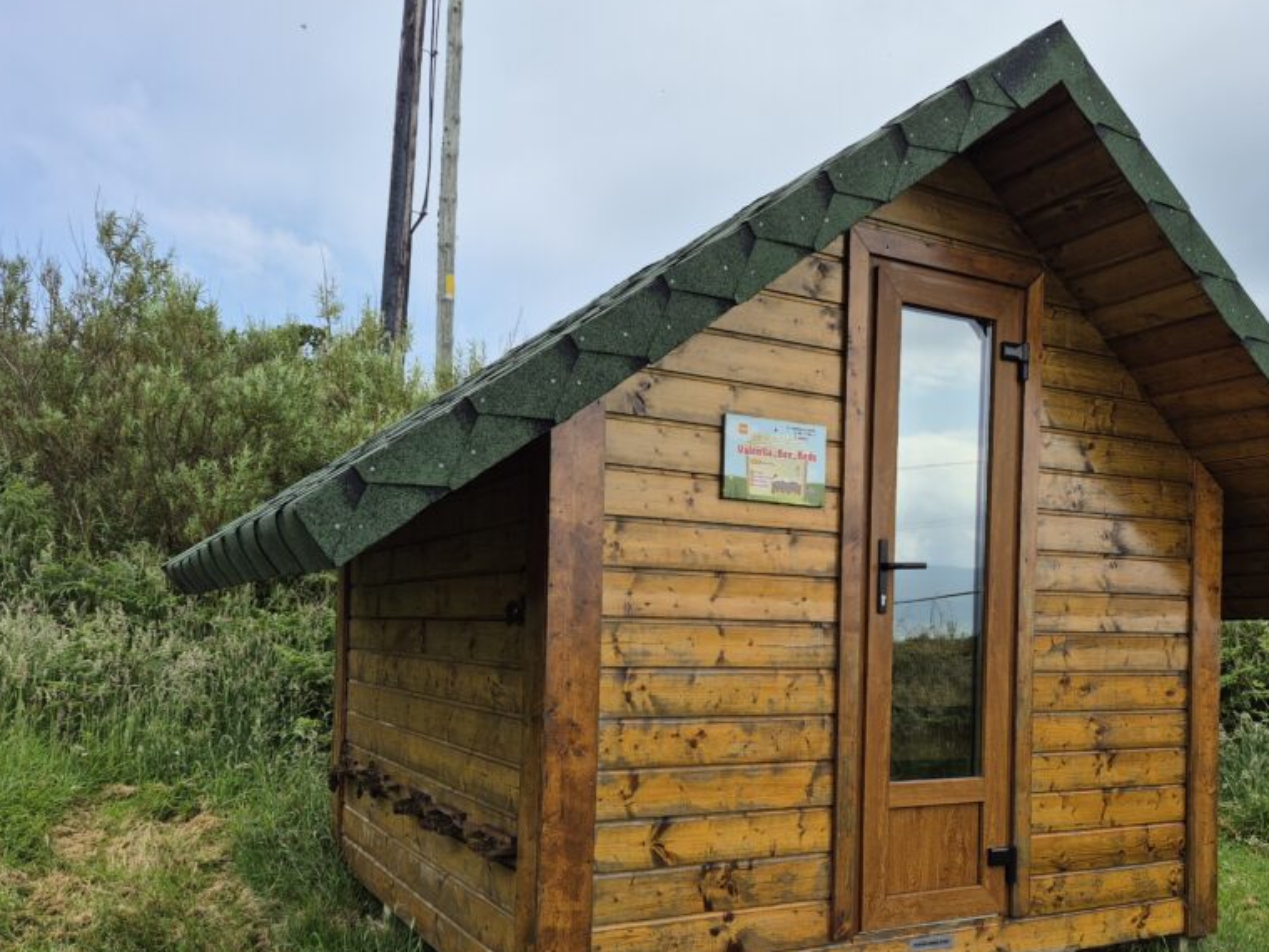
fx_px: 1136
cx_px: 811
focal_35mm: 31
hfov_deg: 57.5
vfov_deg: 45.1
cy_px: 596
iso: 25
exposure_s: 1/1428
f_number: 1.8
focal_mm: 5.4
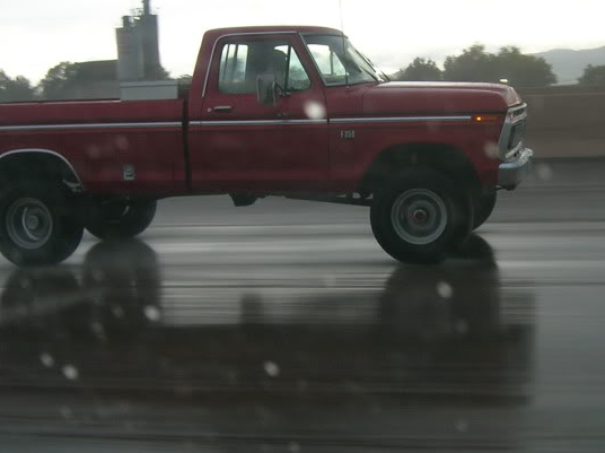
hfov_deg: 29.7
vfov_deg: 22.6
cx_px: 391
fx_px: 1135
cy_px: 215
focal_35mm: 65
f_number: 2.9
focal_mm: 5.7
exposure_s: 1/37.5
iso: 50
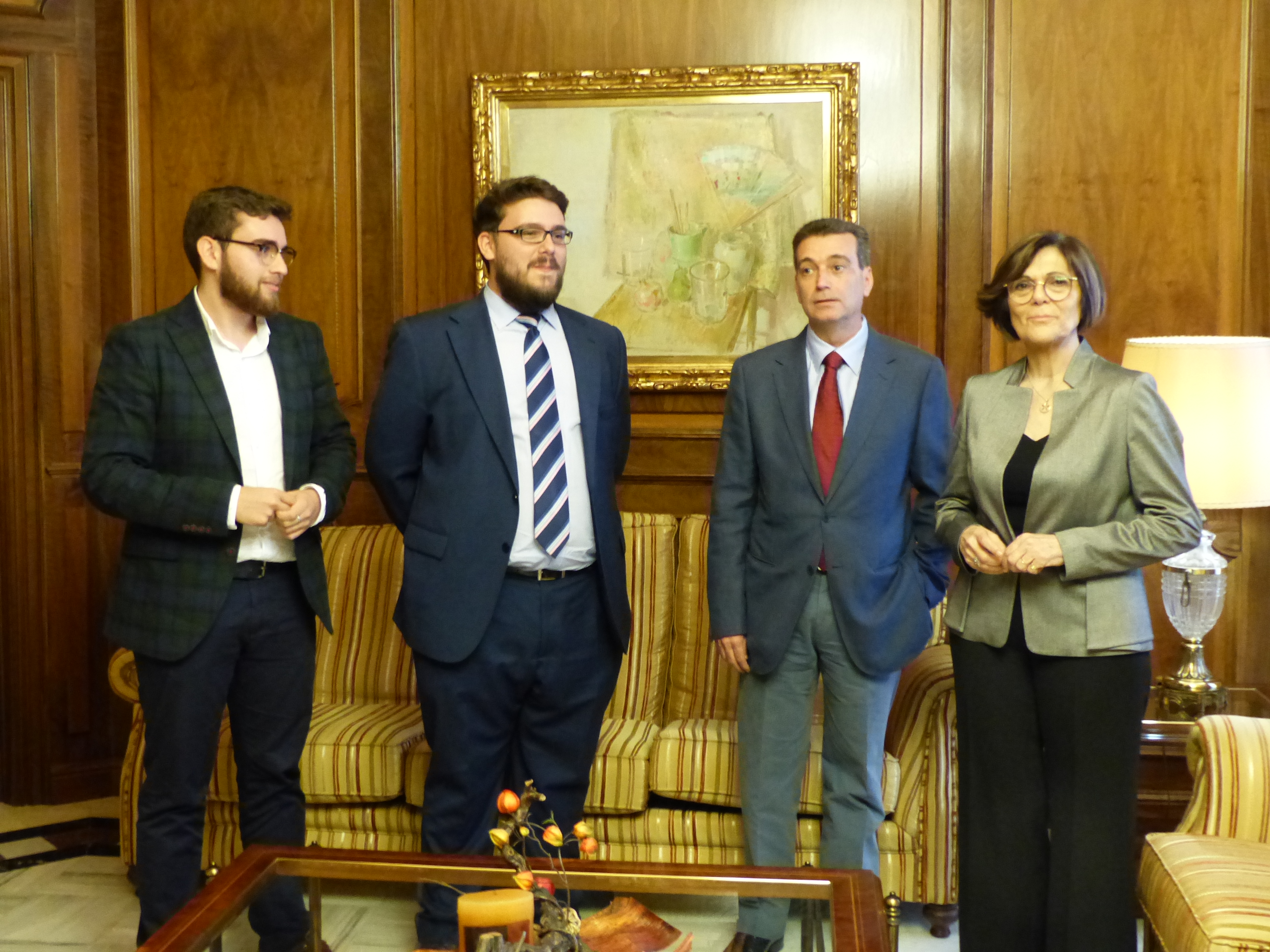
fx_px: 1541
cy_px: 476
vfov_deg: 34.3
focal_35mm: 42
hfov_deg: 44.8
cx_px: 635
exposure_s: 1/25
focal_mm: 7.6
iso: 800
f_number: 2.8
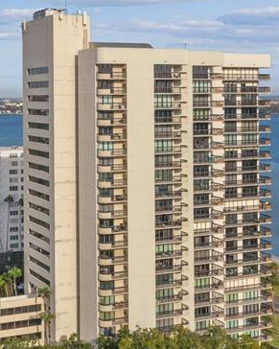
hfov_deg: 20.7
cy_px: 133
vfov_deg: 25.7
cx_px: 147
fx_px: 764
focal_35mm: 74
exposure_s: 1/500
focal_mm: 10.26
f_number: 5.6
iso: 100
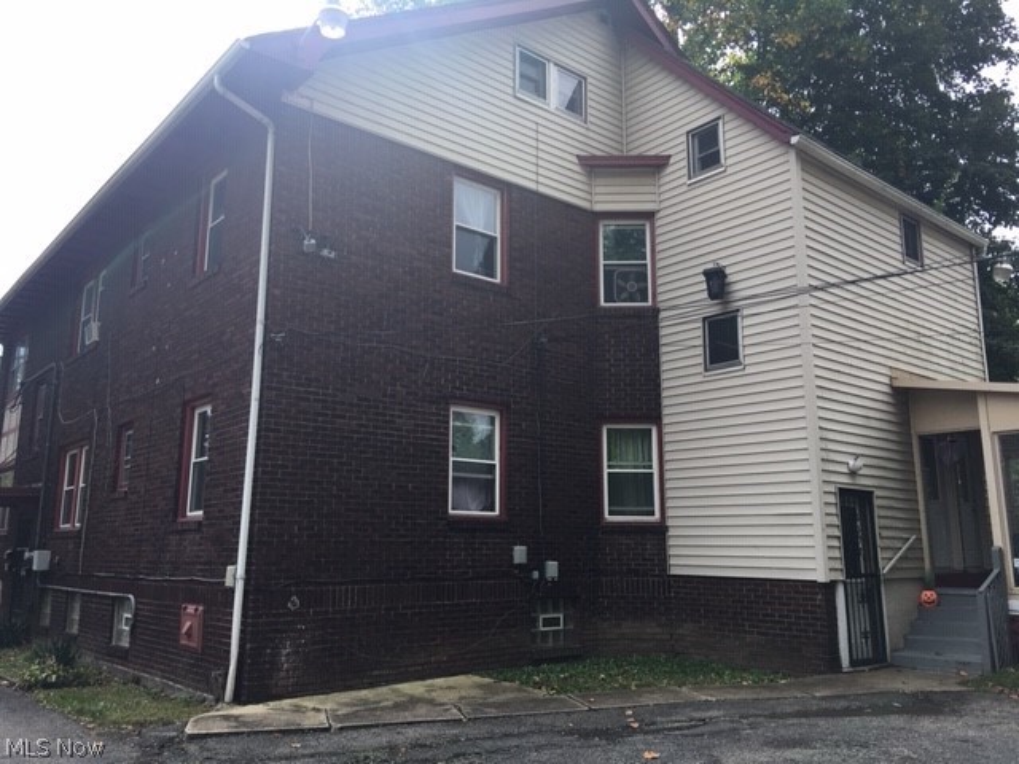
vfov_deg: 48.2
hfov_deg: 61.7
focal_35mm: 29
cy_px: 382
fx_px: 854
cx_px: 510
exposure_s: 1/620
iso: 25
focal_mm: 4.15
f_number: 2.2
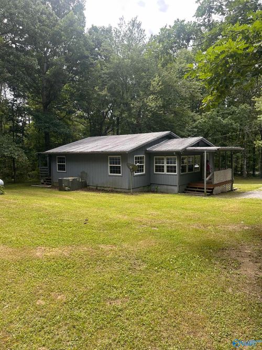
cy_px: 175
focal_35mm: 26
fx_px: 262
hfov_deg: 53.0
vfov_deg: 67.3
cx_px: 131
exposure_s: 1/846
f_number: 1.5
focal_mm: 5.7
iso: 50
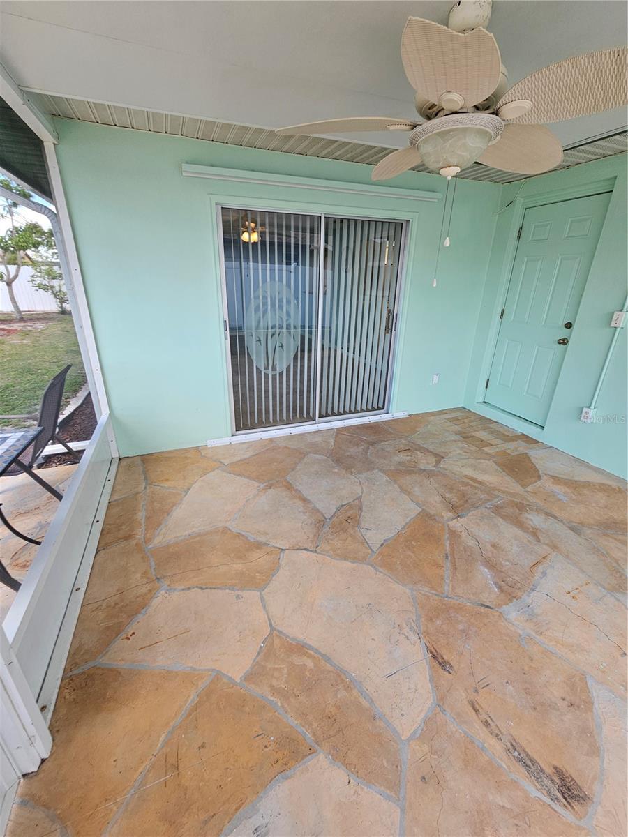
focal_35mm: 13
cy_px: 418
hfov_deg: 89.9
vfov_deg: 106.2
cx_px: 314
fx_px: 314
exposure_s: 1/145
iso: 50
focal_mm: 2.2
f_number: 2.2
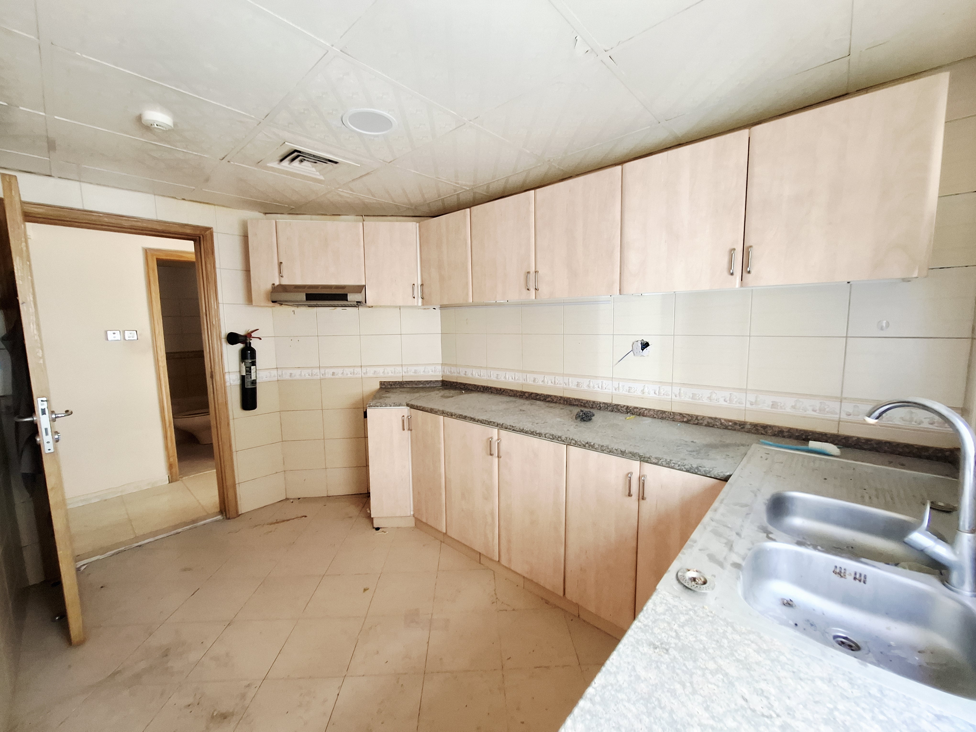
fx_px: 367
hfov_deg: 106.2
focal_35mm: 13
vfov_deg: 89.9
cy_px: 366
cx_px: 488
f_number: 2.2
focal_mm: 1.74
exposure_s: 1/25
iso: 160
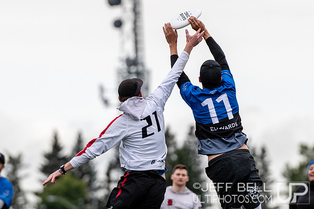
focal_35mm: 565
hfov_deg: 3.7
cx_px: 203
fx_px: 4924
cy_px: 118
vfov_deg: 2.4
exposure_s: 1/1250
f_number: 4
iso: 500
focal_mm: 200
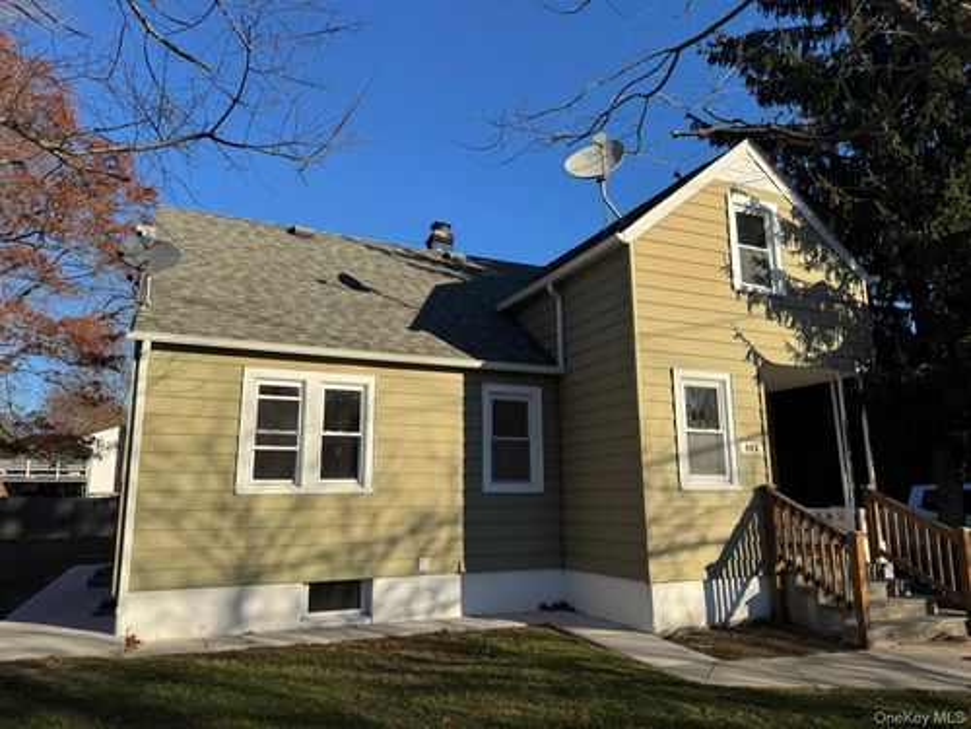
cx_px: 486
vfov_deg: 56.8
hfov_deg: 71.6
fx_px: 673
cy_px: 364
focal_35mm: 24
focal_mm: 6.76
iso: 80
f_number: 1.78
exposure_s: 1/3802
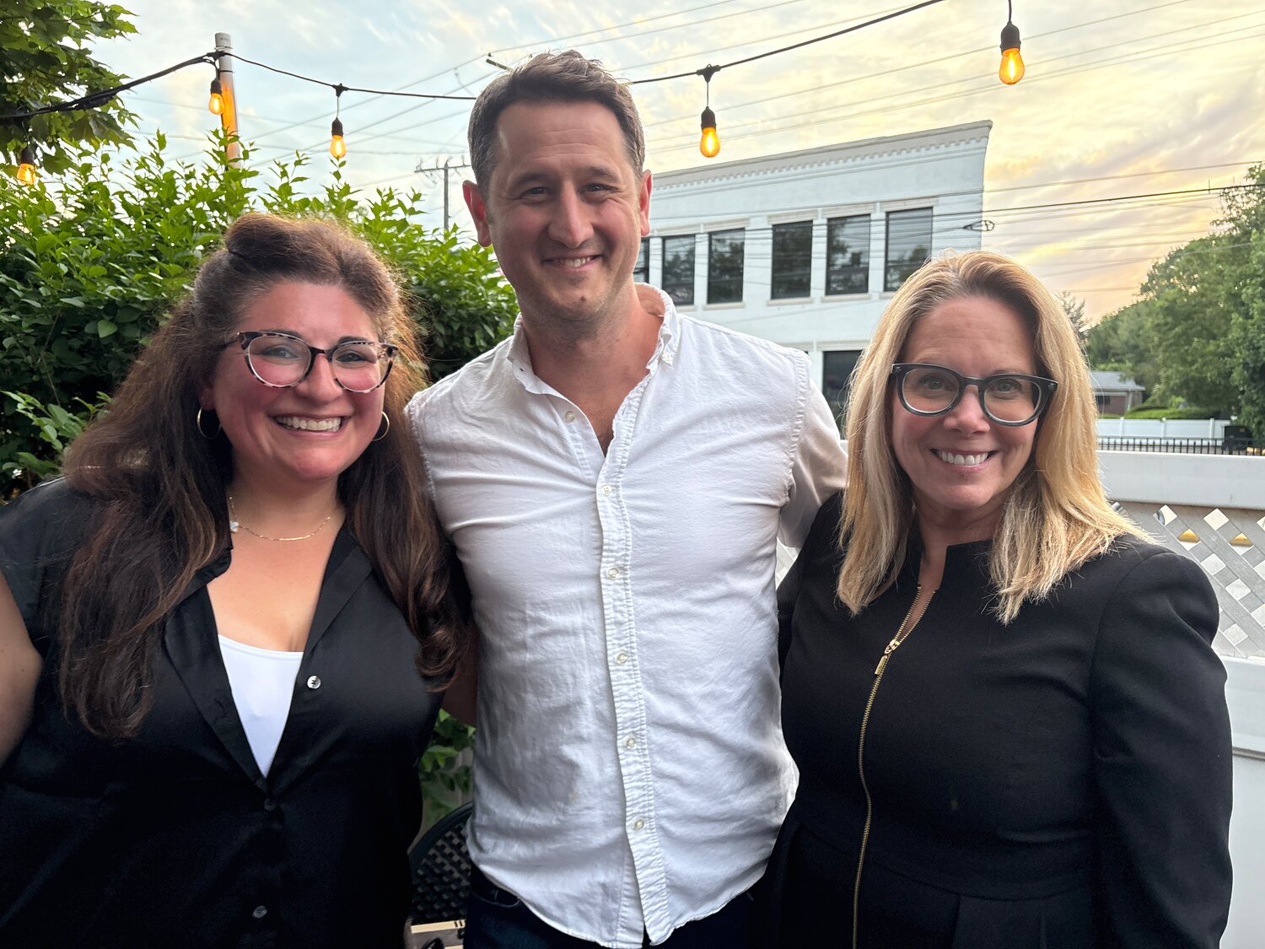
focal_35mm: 26
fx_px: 950
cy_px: 474
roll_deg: -2.3
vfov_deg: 53.1
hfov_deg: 67.3
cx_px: 632
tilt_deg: -4.6
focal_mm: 5.96
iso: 160
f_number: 1.6
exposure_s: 1/60
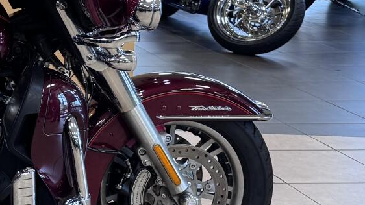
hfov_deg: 19.6
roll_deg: +0.6
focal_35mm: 93
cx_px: -198
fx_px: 900
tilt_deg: -8.8
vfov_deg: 12.9
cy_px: 17
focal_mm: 6.76
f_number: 1.78
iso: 125
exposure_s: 1/60
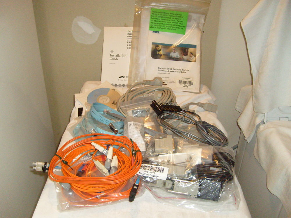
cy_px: 109
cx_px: 146
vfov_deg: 40.7
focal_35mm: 35
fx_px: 294
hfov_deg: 52.6
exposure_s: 1/45
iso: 400
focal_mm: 5.8
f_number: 2.8
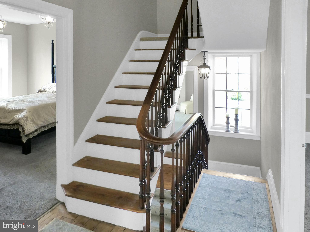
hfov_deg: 71.6
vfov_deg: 56.8
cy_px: 116
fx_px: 215
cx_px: 155
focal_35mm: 24
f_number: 3.3
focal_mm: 4.3
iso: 400
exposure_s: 1/50
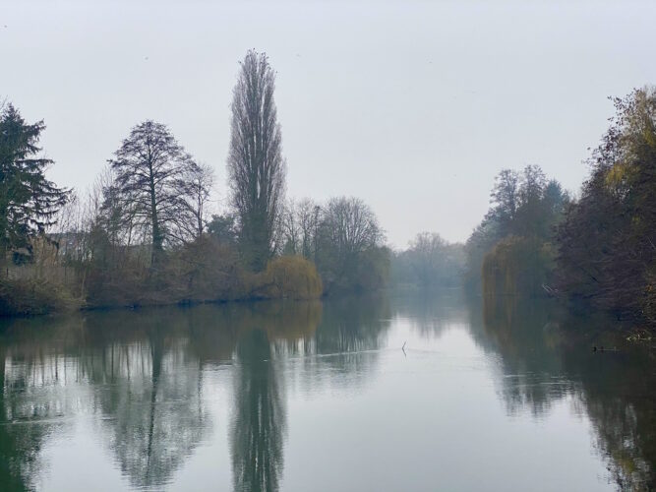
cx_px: 328
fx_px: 985
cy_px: 246
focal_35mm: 52
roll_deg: +0.7
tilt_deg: +1.6
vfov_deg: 28.0
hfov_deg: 36.8
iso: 50
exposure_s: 1/121
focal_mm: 6
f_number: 2
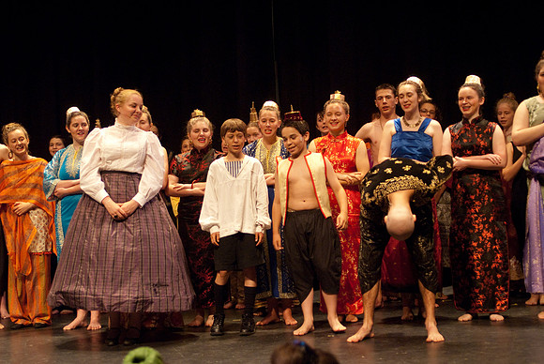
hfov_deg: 35.0
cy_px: 182
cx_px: 272
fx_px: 862
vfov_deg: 23.8
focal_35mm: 57
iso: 1000
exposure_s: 1/125
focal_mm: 38
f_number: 2.8
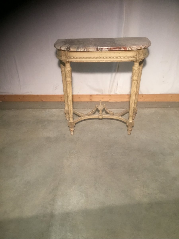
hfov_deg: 45.4
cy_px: 120
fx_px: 214
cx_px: 90
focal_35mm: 31
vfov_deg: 58.4
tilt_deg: -33.2
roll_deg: +0.0
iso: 125
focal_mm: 3.3
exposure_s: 1/33
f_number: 2.4
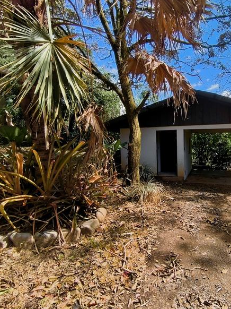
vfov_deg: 76.4
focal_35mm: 22
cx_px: 174
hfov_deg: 57.9
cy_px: 152
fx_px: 196
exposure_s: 1/1270
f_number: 2.2
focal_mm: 1.65
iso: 50
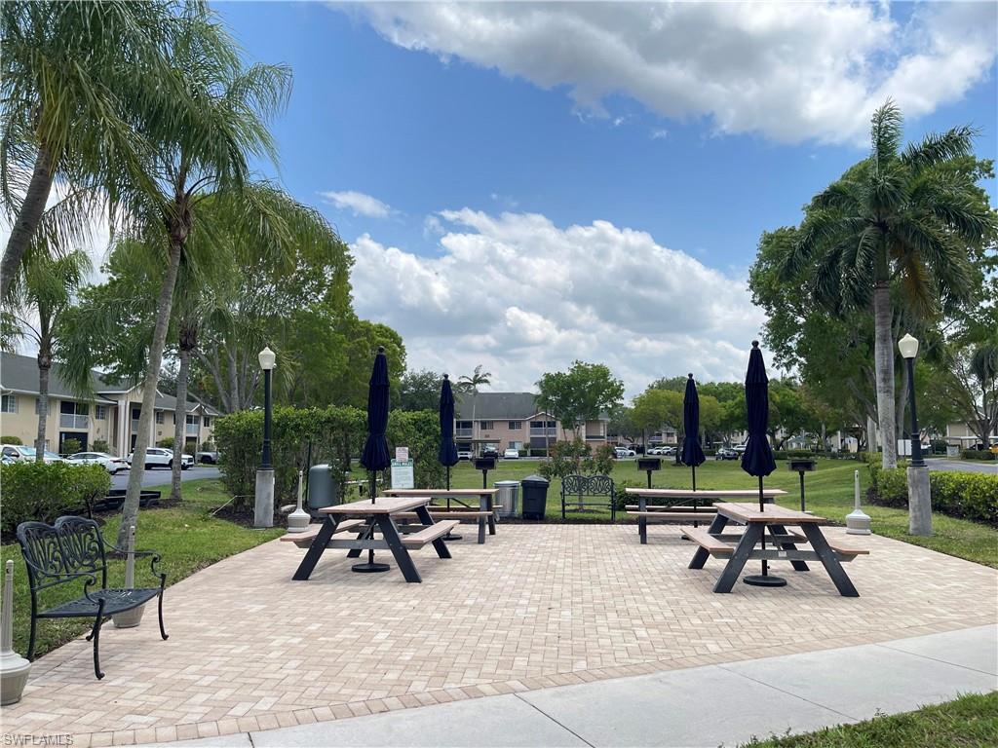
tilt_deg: +4.7
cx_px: 499
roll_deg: +0.2
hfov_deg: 69.4
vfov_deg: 54.9
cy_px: 374
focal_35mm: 25
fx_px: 721
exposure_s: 1/3344
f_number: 1.6
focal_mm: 5.1
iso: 50
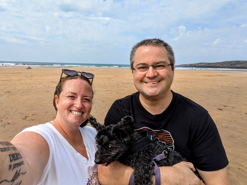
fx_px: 150
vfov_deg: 63.4
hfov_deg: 79.0
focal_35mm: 21
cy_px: 92
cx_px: 124
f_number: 2.2
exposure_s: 1/1538
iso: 47
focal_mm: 2.74
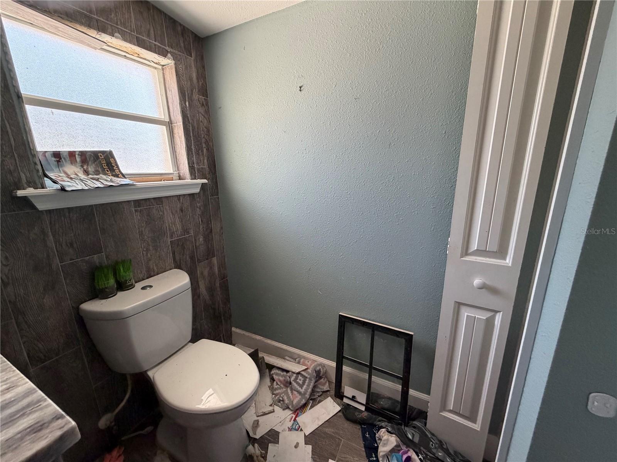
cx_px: 308
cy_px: 231
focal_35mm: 14
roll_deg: +2.0
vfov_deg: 85.7
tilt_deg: -13.2
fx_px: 250
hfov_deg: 102.1
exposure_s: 1/93
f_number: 2.2
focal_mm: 2.22
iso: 320
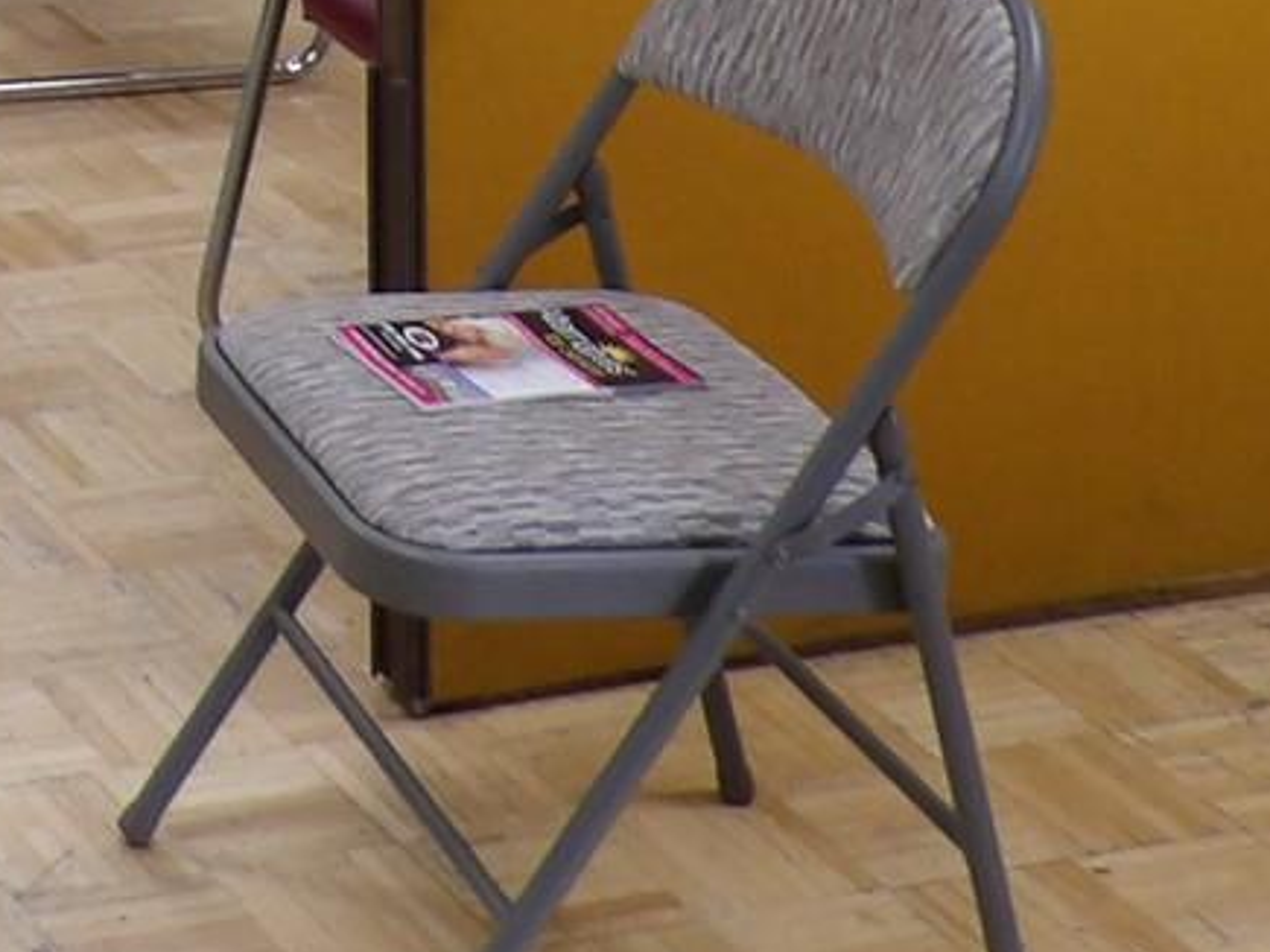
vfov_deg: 11.6
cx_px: -785
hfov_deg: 15.6
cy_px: -1043
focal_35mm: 113
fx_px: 4145
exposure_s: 1/20
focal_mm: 4.3
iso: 200
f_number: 3.2
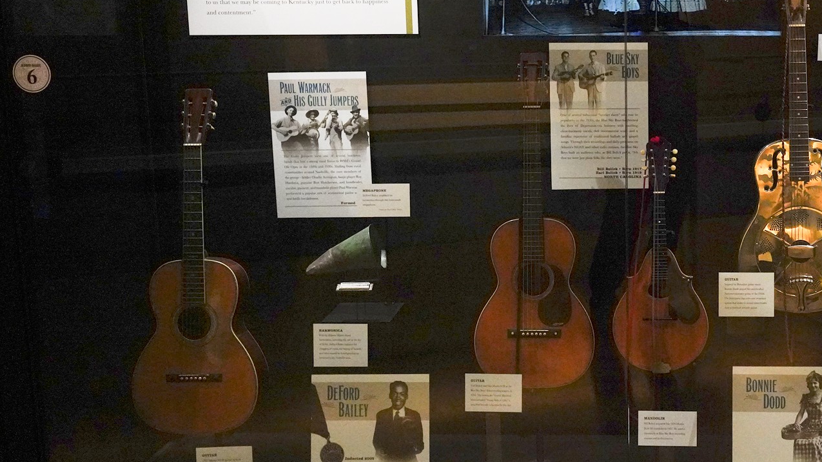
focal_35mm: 46
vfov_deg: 26.0
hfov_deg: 42.9
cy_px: 207
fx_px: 1003
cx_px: 635
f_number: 4
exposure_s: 1/100
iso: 10000
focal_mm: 28
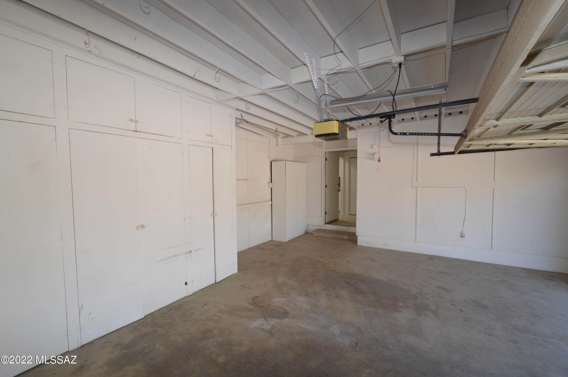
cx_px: 284
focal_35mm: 15
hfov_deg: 100.4
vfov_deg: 77.2
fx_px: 236
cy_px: 188
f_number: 5.6
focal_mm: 10
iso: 400
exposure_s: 1/125
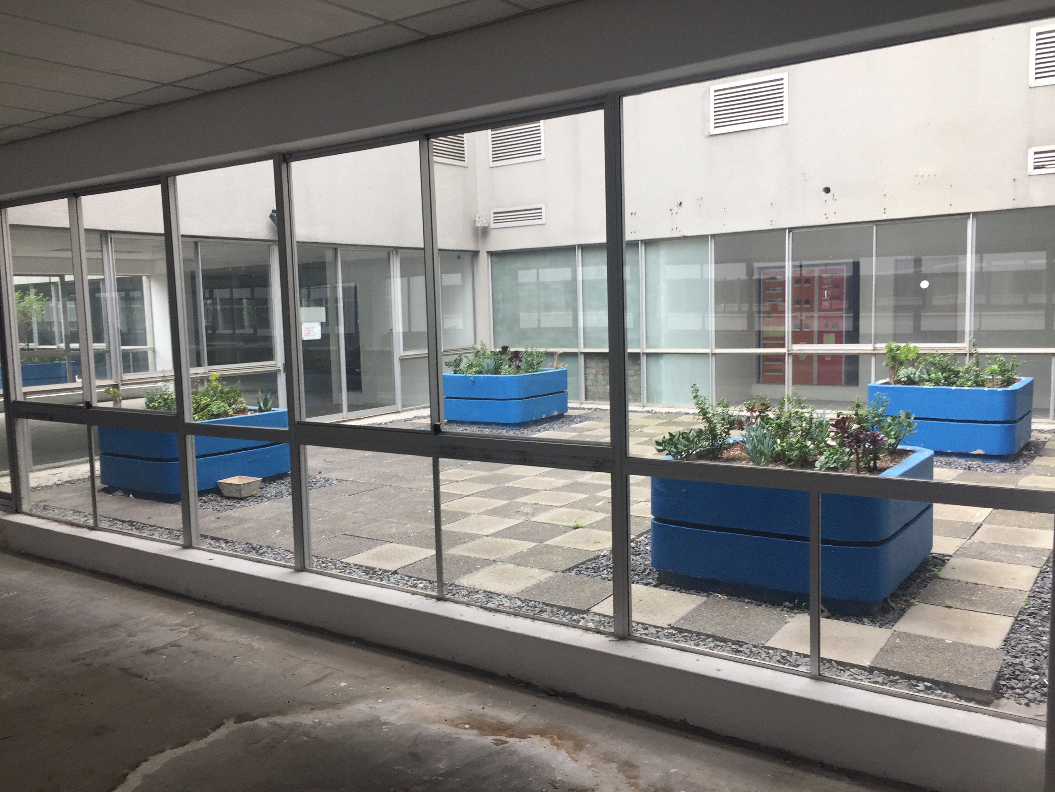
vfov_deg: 48.2
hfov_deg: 61.7
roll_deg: +0.4
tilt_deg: -5.1
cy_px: 396
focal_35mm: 29
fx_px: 884
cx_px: 528
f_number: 2.2
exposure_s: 1/100
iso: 40
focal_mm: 4.15
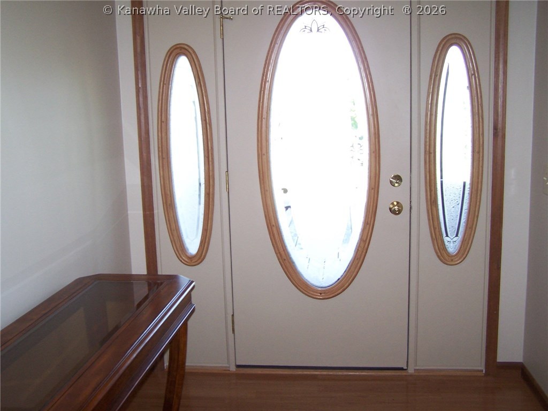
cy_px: 206
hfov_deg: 49.0
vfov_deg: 37.7
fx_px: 602
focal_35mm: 38
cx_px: 274
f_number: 2.8
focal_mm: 6.3
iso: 140
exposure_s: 1/60
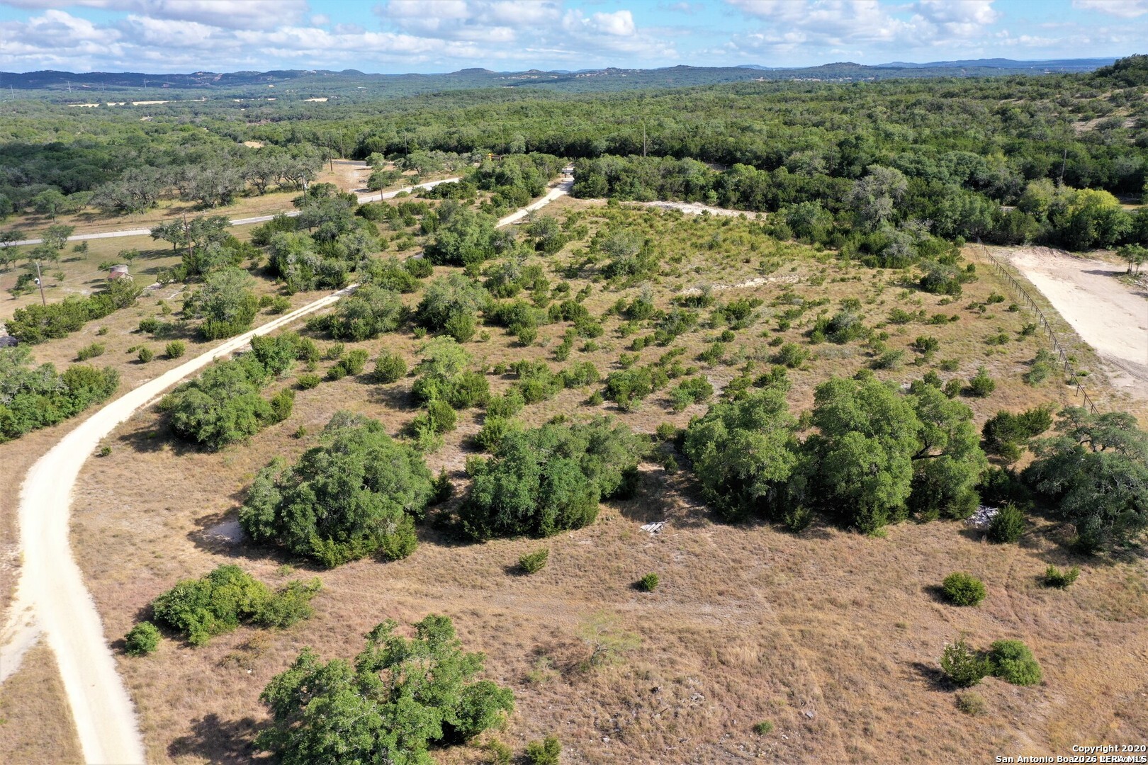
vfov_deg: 46.4
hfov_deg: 65.5
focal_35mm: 28
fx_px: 893
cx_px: 574
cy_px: 382
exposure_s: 1/320
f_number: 5.6
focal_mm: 10.26
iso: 100
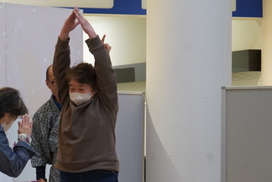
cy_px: 162
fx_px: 1307
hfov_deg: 11.7
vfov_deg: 7.9
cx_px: -22
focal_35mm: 173
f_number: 5.6
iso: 2000
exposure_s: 1/160
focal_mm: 70
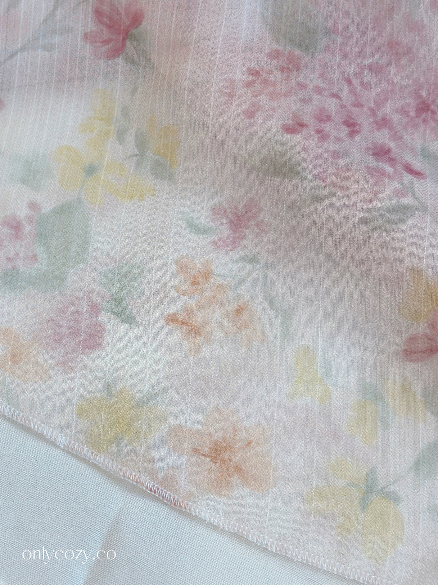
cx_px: 148
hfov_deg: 20.6
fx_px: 1198
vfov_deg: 27.4
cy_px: 294
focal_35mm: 71
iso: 80
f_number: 1.78
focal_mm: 6.86
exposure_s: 1/100
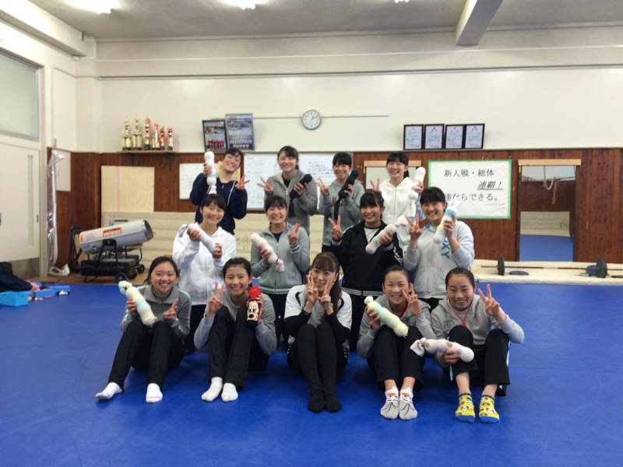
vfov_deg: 48.2
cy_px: 234
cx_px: 312
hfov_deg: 61.7
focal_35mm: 29
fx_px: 522
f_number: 2.2
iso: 80
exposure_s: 1/30
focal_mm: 4.15
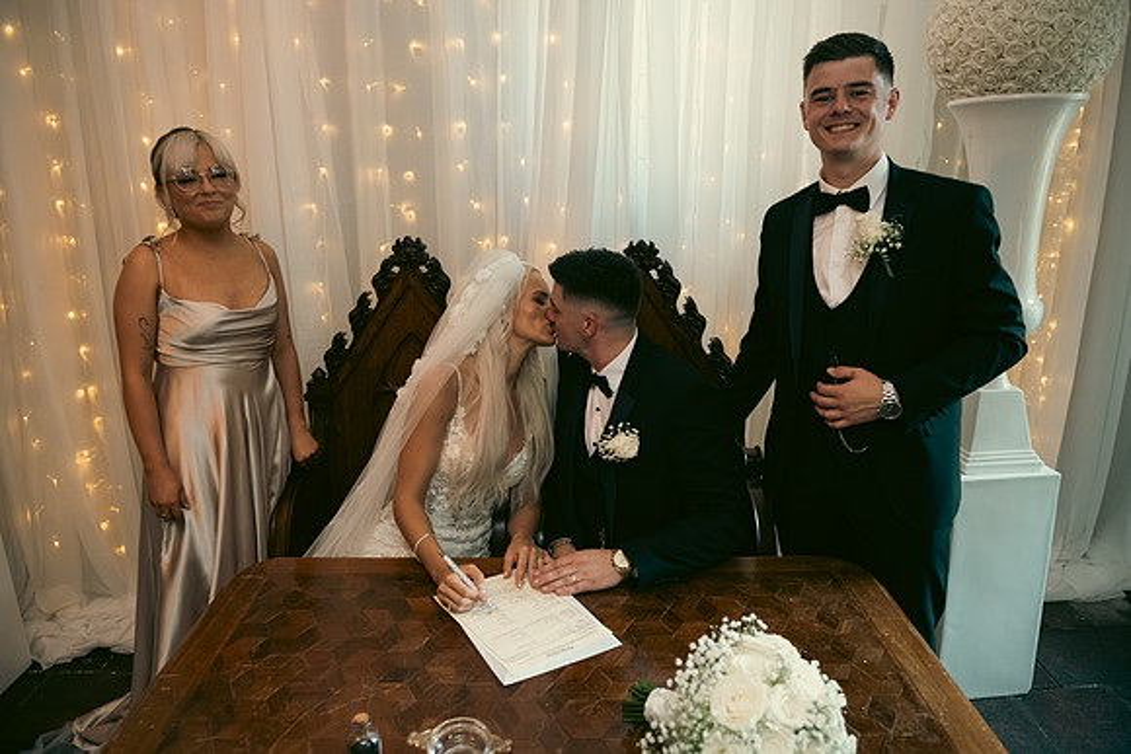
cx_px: 566
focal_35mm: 24
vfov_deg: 53.2
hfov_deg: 73.7
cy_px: 377
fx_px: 754
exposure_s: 1/160
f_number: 3.5
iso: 1250
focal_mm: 24
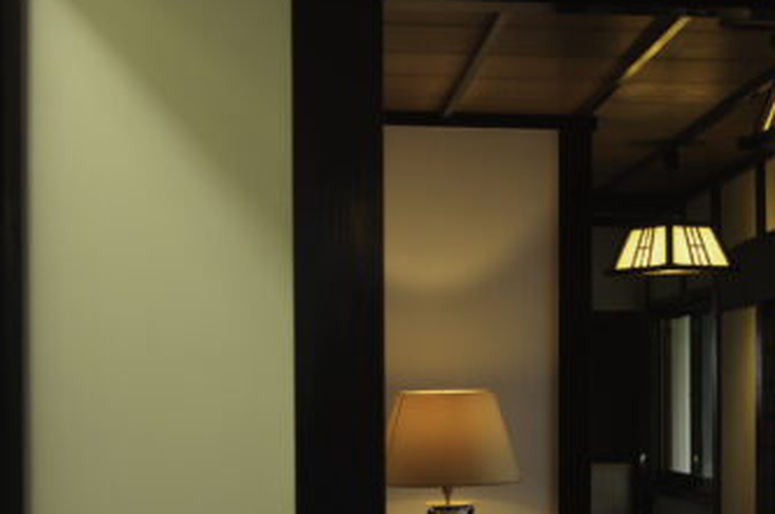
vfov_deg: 14.0
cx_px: 724
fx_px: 2085
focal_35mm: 97
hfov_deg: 20.5
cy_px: 428
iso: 320
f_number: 8
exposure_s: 1/10
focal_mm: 28
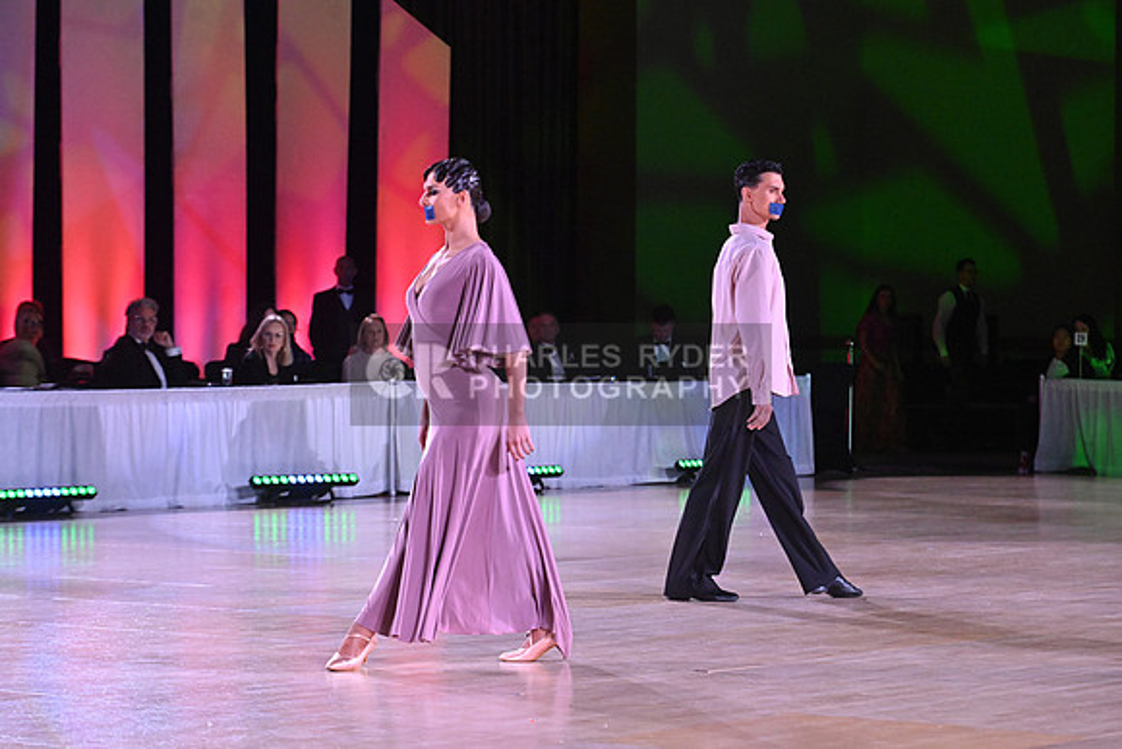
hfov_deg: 17.1
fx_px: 3741
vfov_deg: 11.4
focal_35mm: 120
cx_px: 561
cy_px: 374
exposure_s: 1/400
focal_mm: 120
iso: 5000
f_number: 5.6
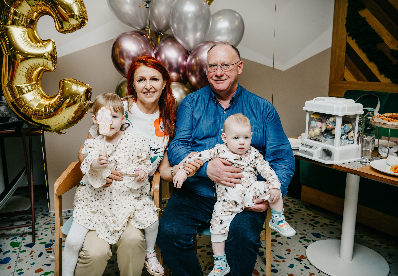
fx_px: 368
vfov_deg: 41.2
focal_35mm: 33
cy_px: 134
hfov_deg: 56.8
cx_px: 185
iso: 125
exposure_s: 1/160
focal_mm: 31
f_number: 3.5
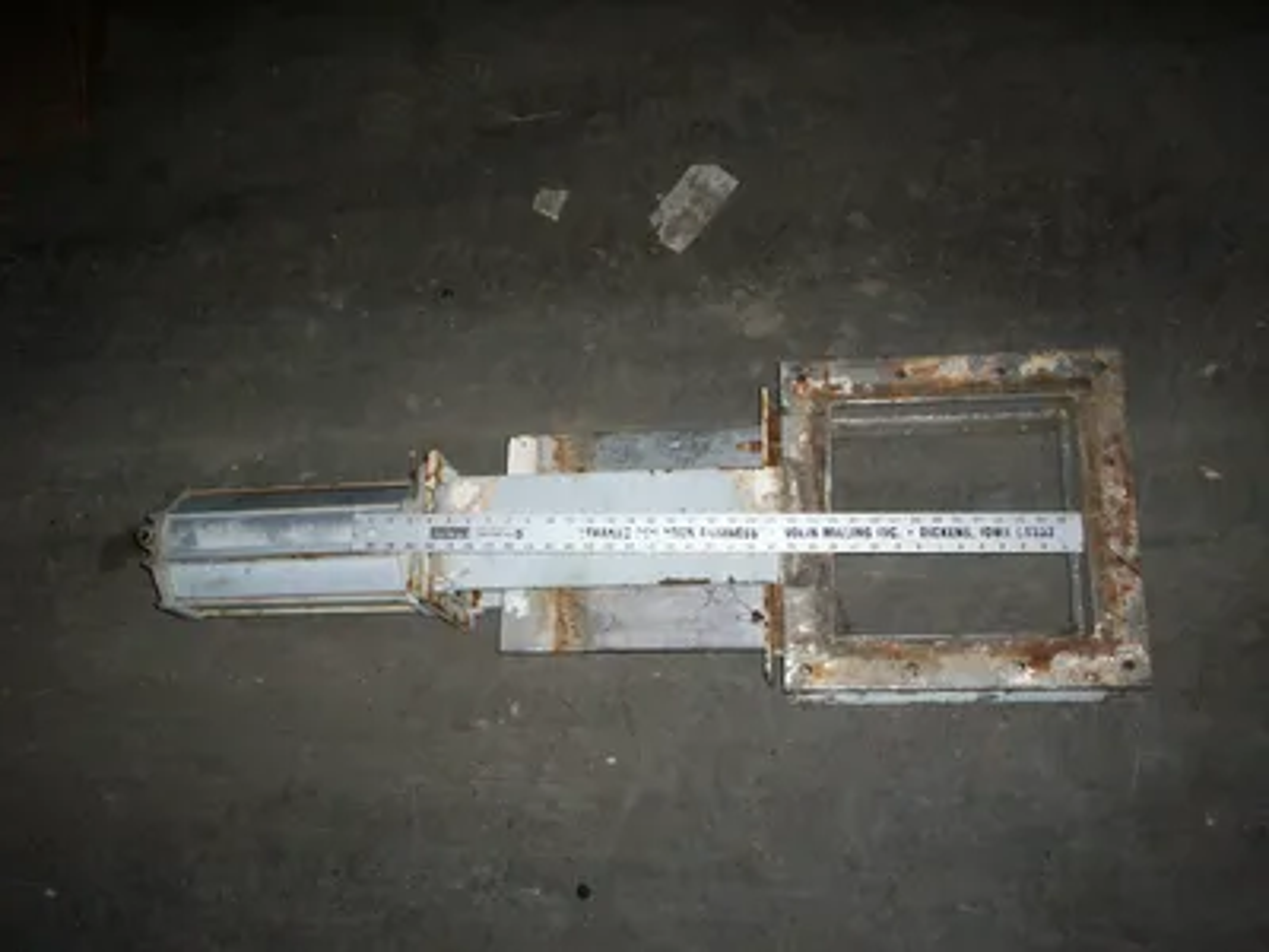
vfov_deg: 39.7
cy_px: 476
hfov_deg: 51.4
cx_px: 634
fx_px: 1320
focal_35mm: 36
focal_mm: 5.9
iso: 140
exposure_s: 1/64
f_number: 4.5
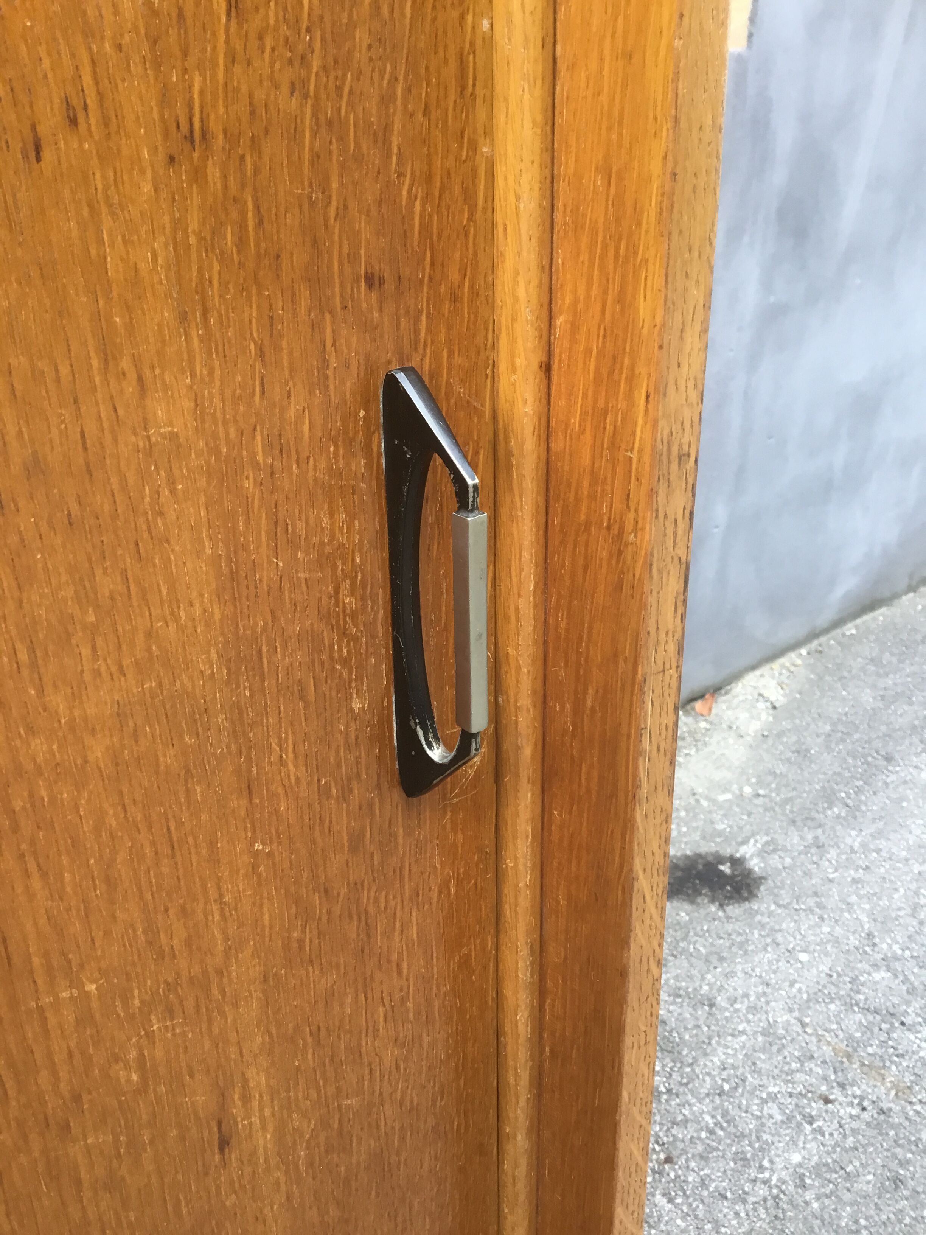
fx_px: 1106
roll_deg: -0.6
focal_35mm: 31
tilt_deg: -25.2
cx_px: 463
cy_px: 618
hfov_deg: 45.4
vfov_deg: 58.4
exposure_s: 1/33
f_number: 2.4
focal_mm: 3.3
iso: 25
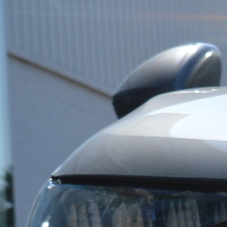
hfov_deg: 5.0
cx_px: 685
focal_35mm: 333
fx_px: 2471
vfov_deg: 5.2
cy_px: 402
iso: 100
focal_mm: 36
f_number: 10
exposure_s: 1/400
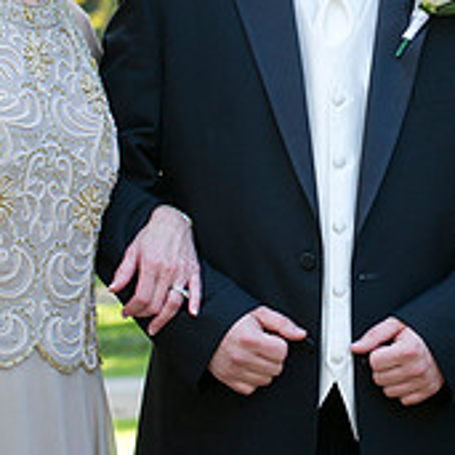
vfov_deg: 6.0
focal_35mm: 294
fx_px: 4372
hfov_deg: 5.9
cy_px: 104
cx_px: 394
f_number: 5.6
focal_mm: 102
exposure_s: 1/100
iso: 500
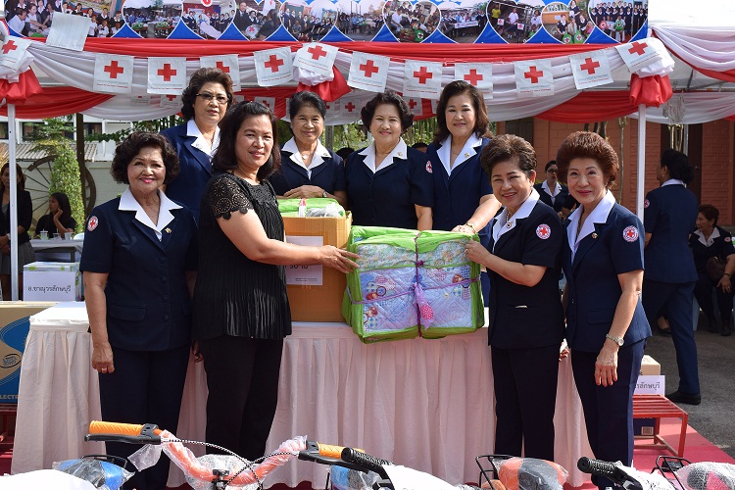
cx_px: 368
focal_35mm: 48
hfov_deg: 41.1
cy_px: 245
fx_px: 980
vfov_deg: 28.1
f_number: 9
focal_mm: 32
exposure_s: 1/320
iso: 200
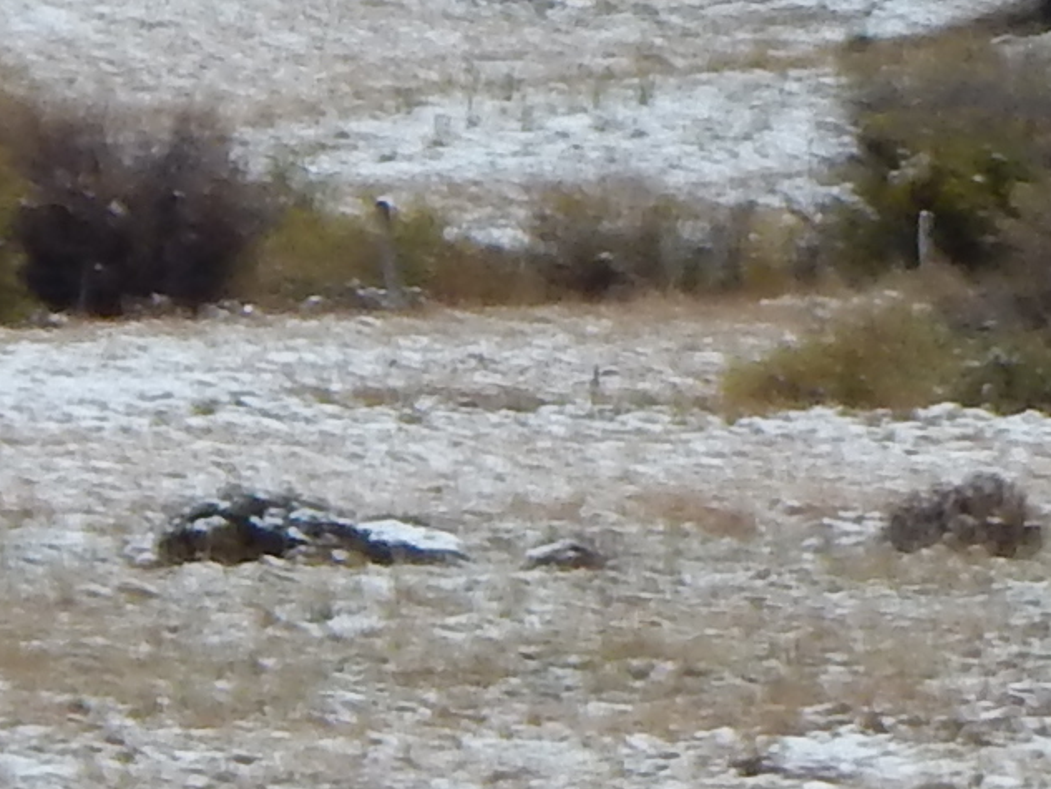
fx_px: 22988
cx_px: 1650
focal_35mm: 757
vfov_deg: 2.0
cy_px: -518
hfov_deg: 2.6
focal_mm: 18.7
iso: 125
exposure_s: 1/1000
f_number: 4.5
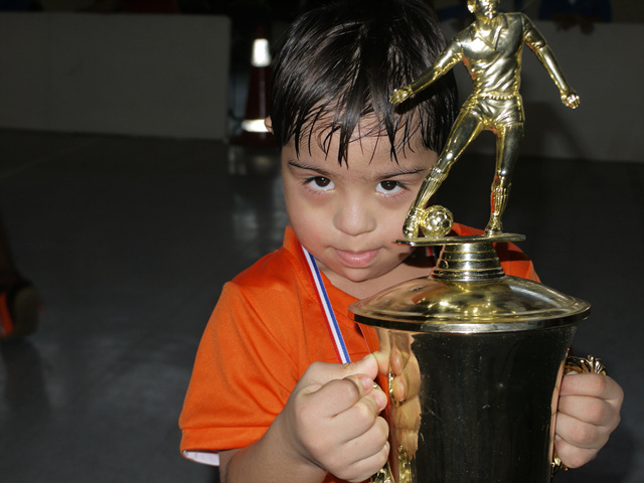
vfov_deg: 28.0
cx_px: 322
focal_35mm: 52
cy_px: 242
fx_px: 967
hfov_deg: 36.8
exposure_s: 1/125
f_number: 5
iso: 160
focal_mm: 26
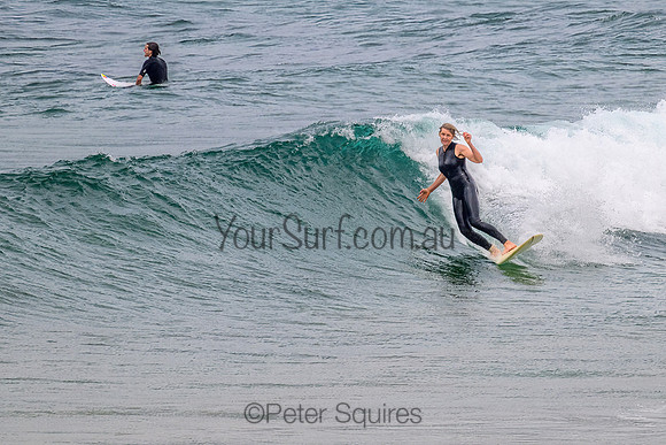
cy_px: 186
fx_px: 18546
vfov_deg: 1.4
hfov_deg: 2.1
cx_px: 409
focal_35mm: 1002
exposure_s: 1/2000
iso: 800
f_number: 11
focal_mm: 800
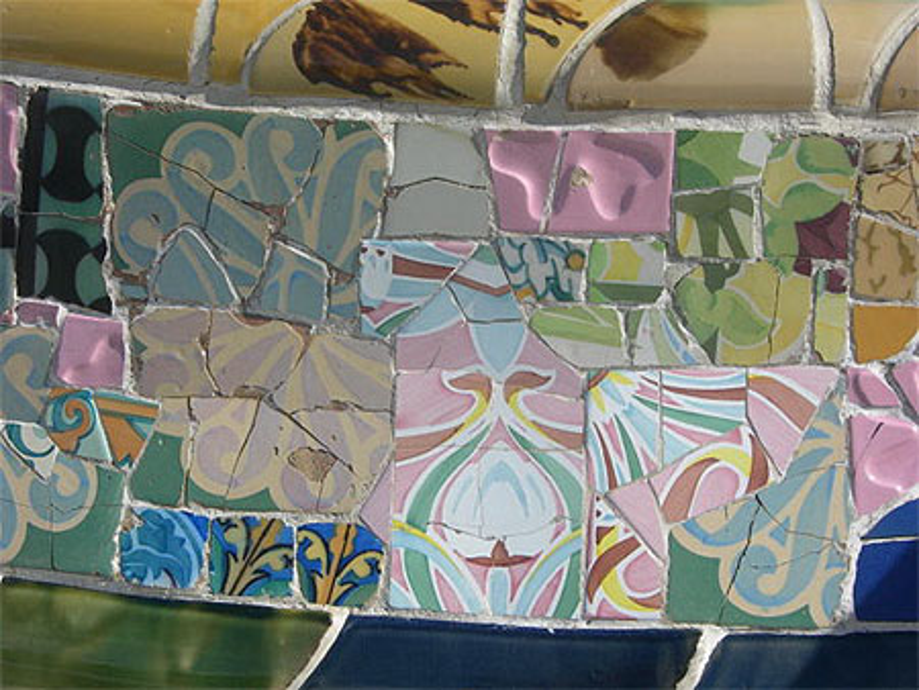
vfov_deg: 20.5
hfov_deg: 27.0
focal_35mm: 72
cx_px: 460
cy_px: 345
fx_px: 1913
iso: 50
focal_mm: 14.9
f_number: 6.3
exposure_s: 1/298
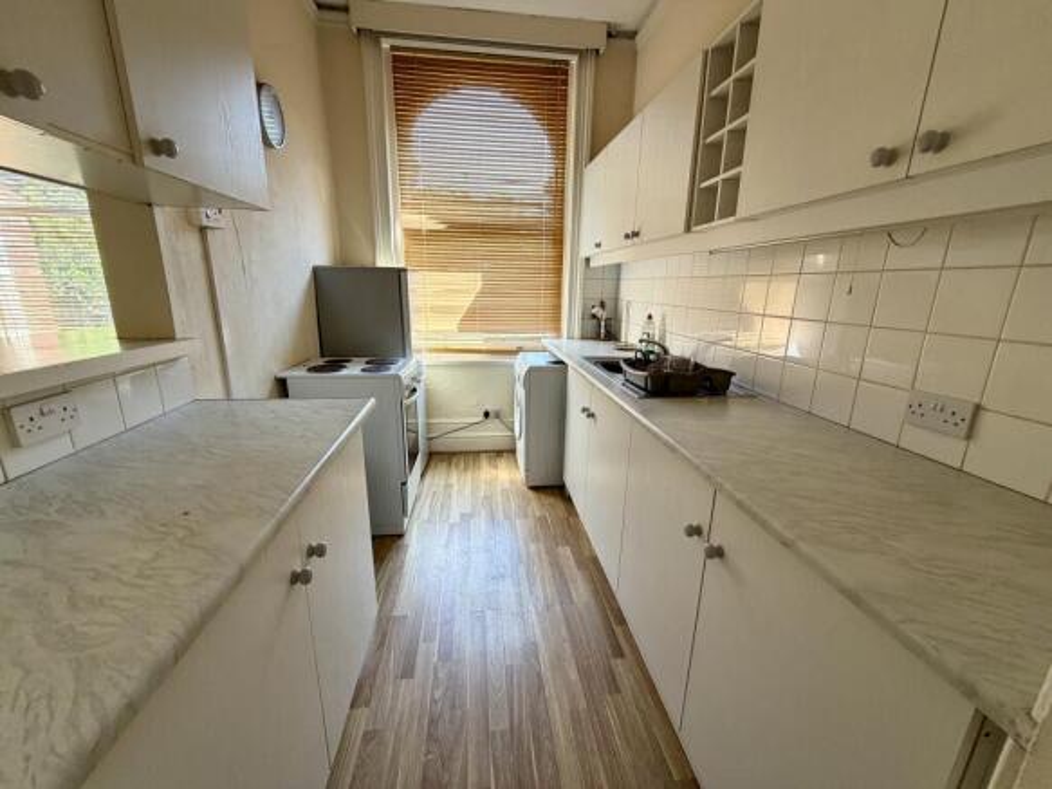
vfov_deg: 85.7
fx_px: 425
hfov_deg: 102.1
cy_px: 394
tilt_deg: -15.6
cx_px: 526
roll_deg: -0.1
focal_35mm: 14
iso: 160
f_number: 2.2
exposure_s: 1/121
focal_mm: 2.22
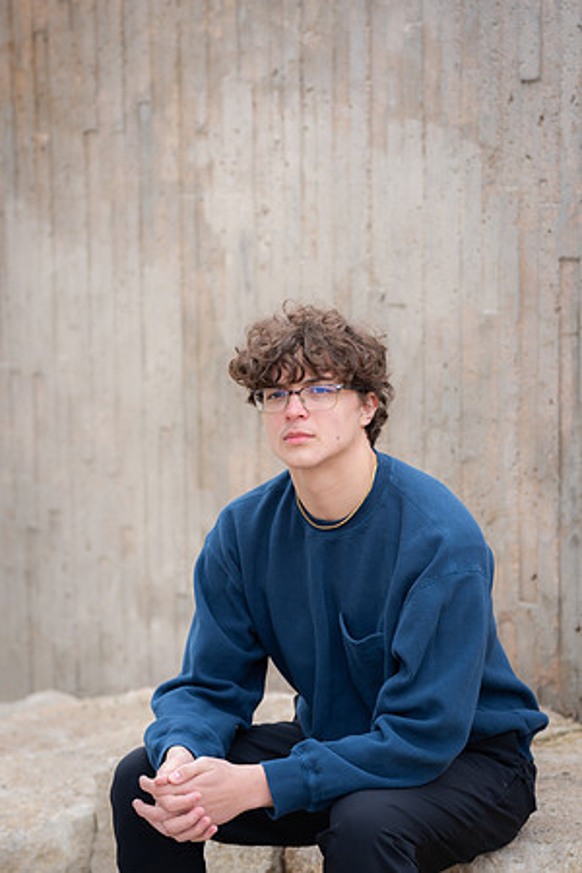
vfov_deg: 23.9
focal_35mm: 85
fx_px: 2061
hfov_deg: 16.1
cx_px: 291
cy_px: 436
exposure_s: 1/125
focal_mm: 85
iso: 80
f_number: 3.5
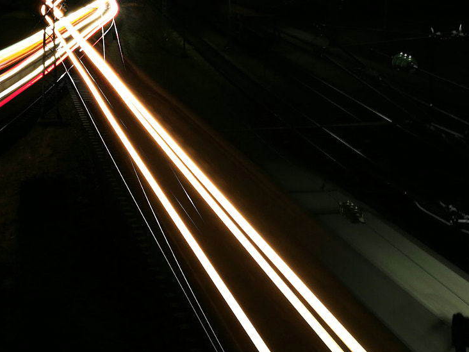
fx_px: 799
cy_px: -10
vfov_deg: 23.6
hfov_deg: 32.1
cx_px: 121
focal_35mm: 59
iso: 64
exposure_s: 216
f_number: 2.2
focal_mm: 3.95
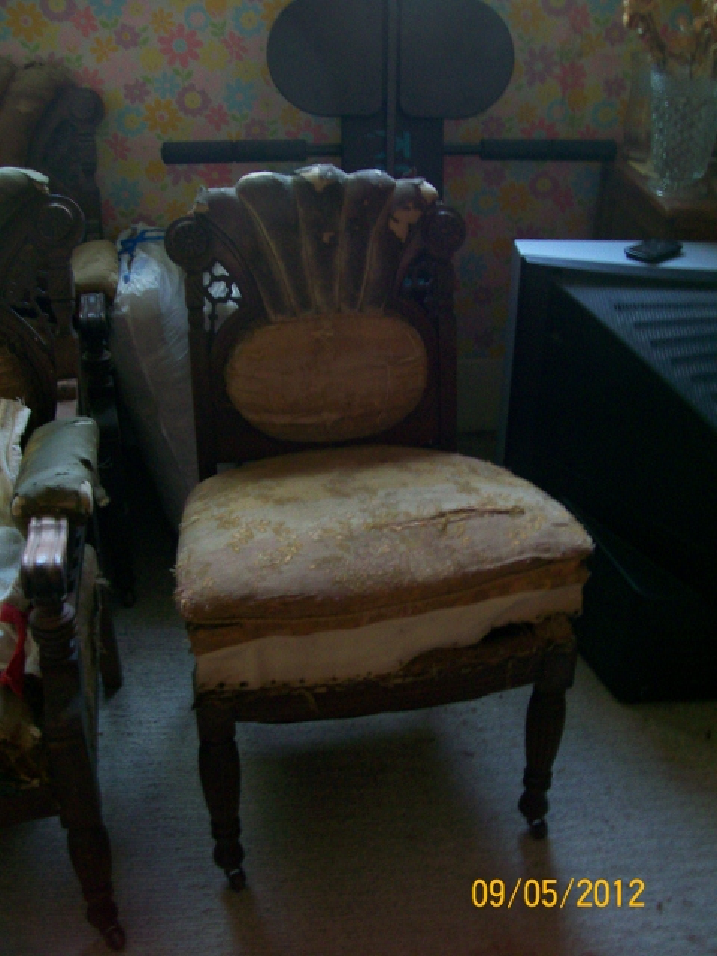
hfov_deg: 39.7
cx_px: 358
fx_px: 994
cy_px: 478
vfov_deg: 51.4
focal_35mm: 36
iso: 160
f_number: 2.7
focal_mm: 6
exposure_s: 1/8
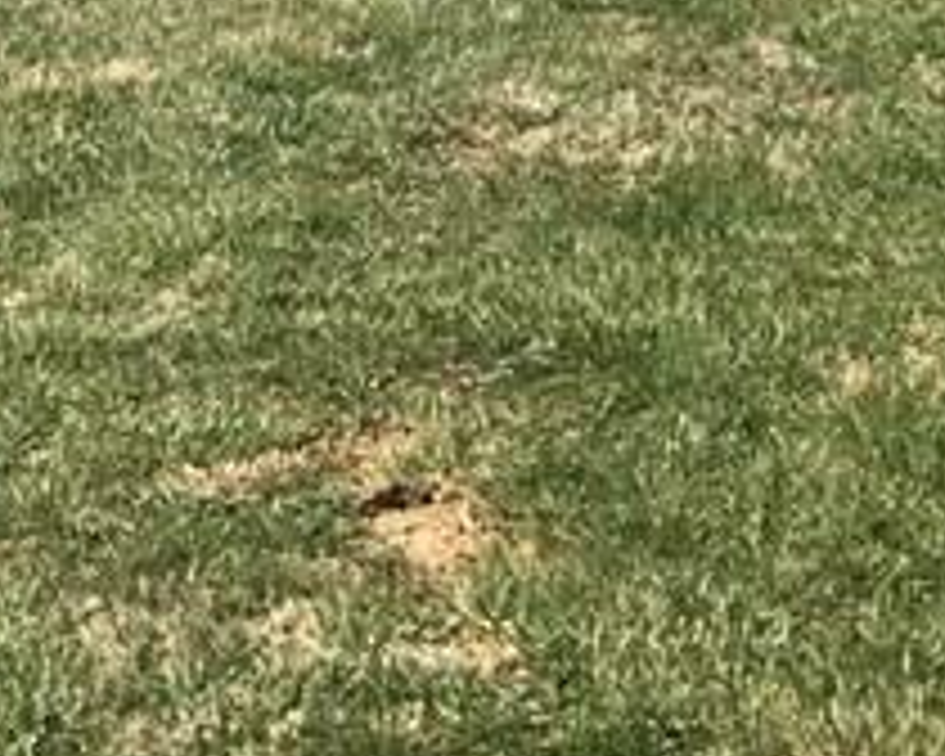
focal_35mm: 138
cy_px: -828
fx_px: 3860
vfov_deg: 10.2
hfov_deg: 13.9
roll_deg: +0.1
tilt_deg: -0.7
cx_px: 801
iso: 25
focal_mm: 4.15
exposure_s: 1/1350
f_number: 2.2
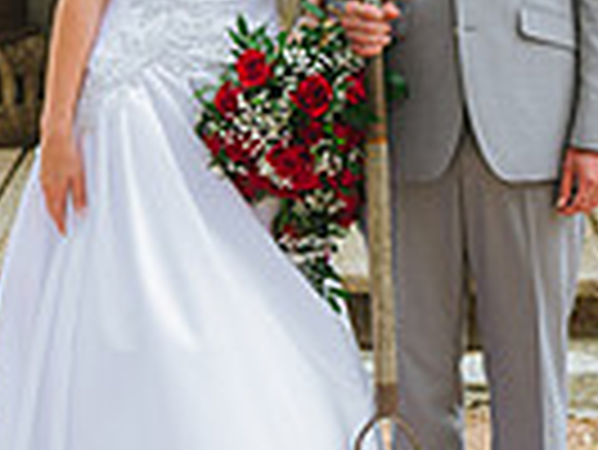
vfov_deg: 10.2
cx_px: 360
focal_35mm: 143
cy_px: -148
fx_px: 2473
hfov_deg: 13.8
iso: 320
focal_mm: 44
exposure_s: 1/250
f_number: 4
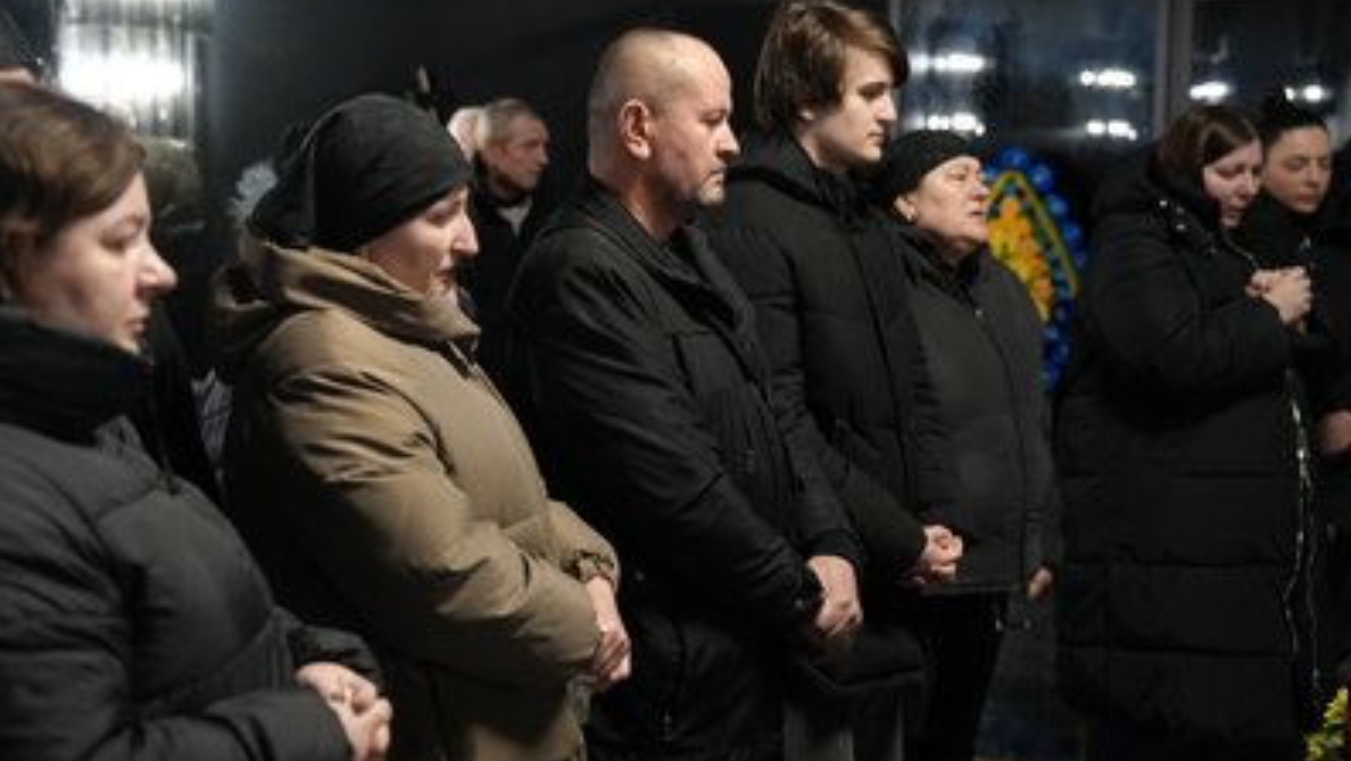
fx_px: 1971
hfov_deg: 37.8
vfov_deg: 21.8
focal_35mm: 55
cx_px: 672
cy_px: 357
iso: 12800
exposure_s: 1/160
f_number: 3.5
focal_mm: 52
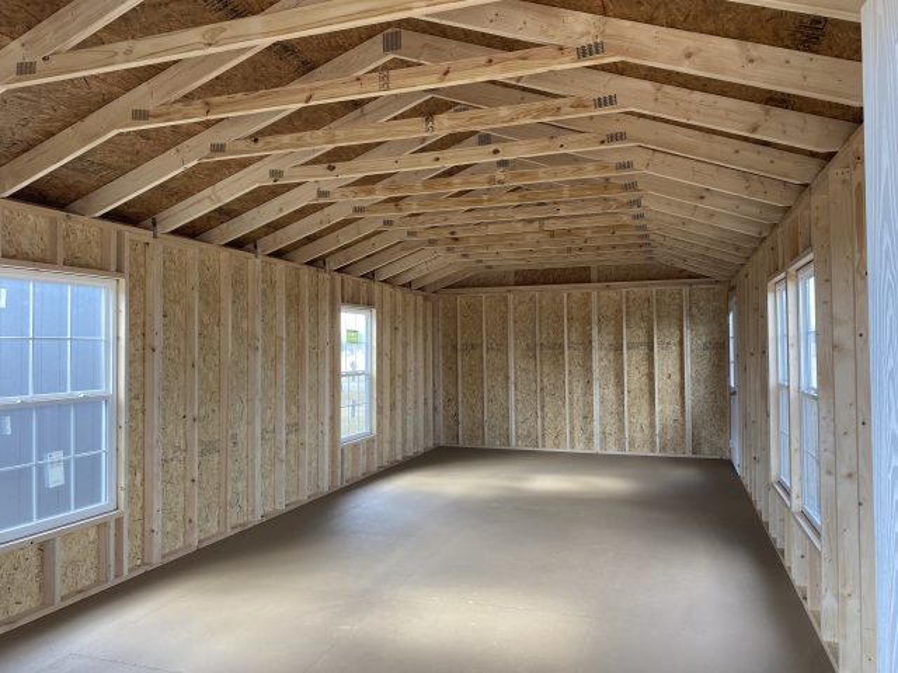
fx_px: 674
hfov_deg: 67.3
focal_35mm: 26
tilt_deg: +1.2
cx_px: 449
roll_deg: +0.5
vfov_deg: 53.1
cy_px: 336
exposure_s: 1/121
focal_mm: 4.25
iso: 100
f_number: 1.8
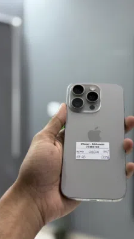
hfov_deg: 22.6
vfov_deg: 39.2
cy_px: 120
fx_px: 335
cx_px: 80
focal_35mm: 53
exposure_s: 1/100
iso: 100
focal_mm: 6.76
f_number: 1.78
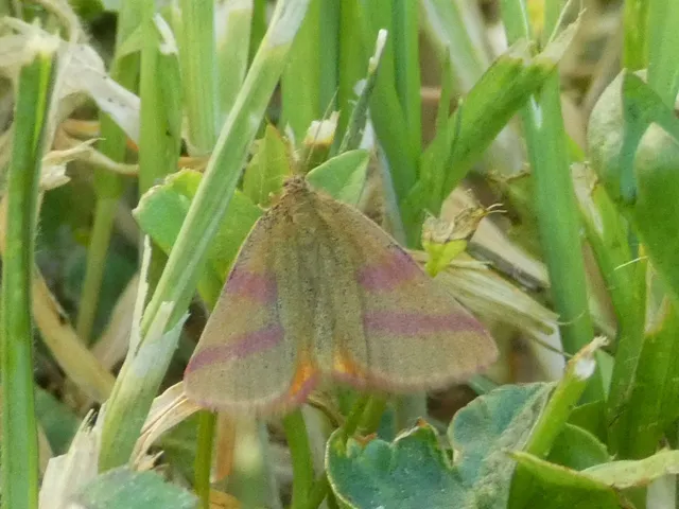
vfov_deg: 13.5
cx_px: 340
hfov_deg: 17.9
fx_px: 2158
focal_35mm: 110
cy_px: 254
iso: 500
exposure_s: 1/80
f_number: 5
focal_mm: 19.7
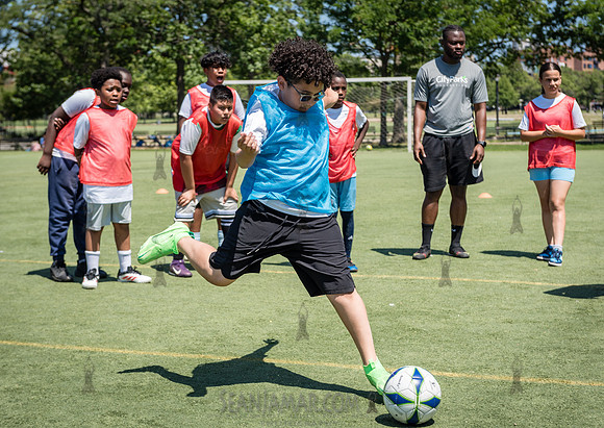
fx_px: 1248
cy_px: 214
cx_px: 283
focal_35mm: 73
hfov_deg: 27.2
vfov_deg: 19.5
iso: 200
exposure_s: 1/800
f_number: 5
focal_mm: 70
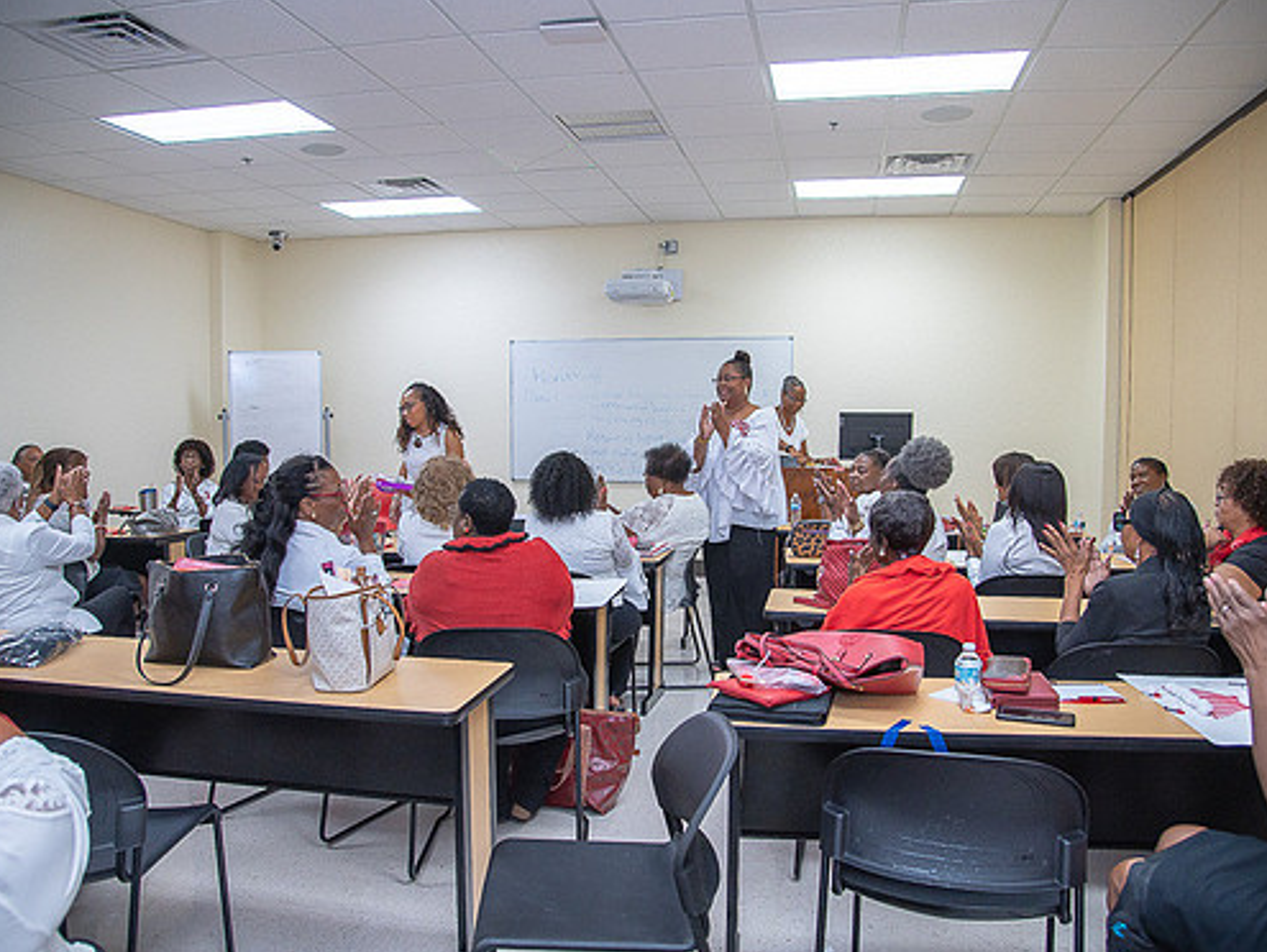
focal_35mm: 27
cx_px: 627
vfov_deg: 51.4
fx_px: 989
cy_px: 486
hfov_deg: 65.3
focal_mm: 24
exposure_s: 1/200
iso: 800
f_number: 4
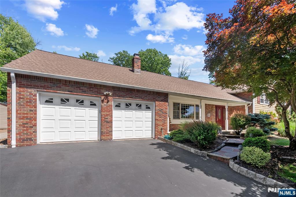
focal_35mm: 16
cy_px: 98
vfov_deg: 73.8
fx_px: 132
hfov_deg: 96.7
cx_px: 148
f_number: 9
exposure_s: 1/400
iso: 250
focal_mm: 16
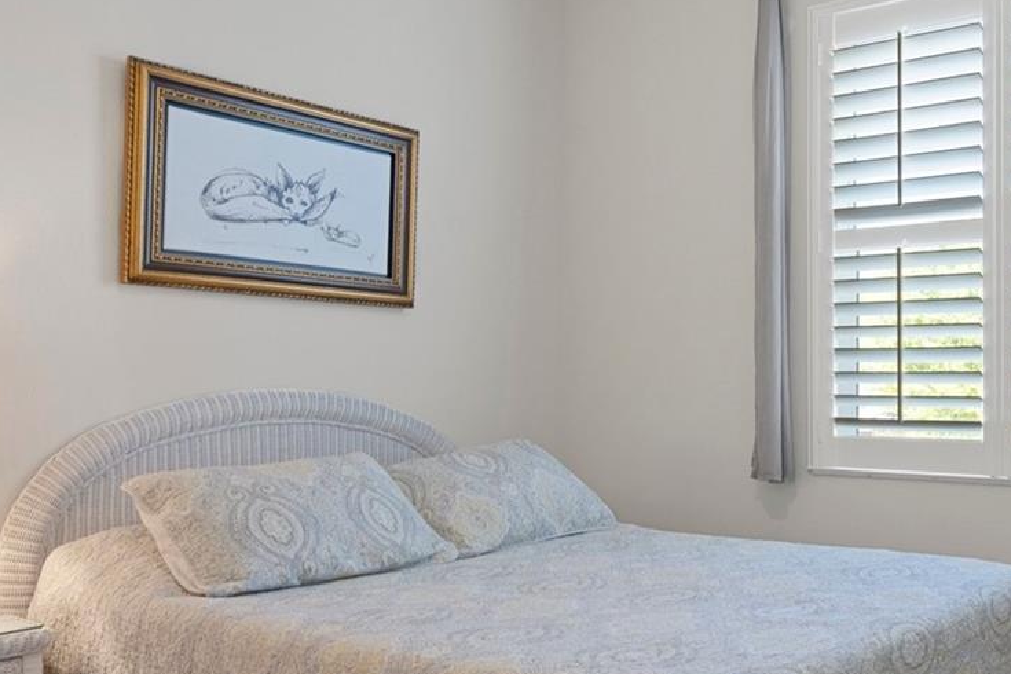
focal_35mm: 37
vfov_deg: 35.8
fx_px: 1039
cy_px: 415
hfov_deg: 50.4
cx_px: 719
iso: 400
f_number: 8
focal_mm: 17
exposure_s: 1.6
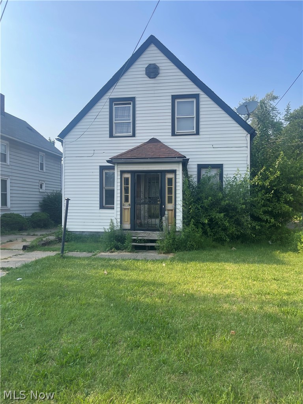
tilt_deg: +1.2
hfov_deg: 54.9
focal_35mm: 25
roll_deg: +0.0
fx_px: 292
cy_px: 202
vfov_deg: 69.4
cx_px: 152
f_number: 1.6
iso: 32
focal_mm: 5.1
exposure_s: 1/1852
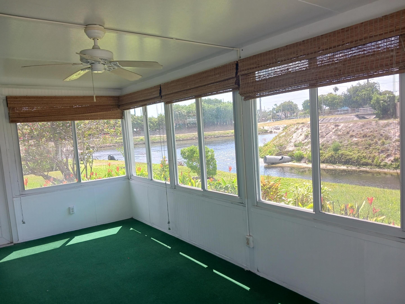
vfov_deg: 51.4
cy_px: 152
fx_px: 316
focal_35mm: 27
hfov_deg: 65.3
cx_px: 202
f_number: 1.8
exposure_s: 1/100
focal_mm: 4
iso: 32
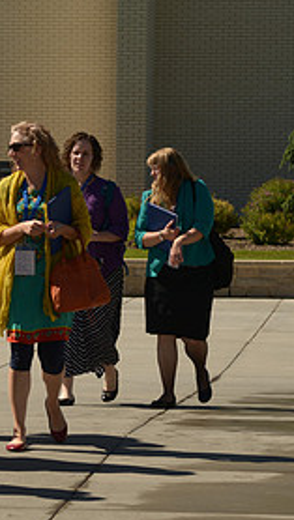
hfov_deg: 4.6
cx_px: 15
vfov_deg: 8.2
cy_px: 295
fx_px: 3620
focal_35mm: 262
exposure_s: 1/400
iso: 100
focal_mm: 120
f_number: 8
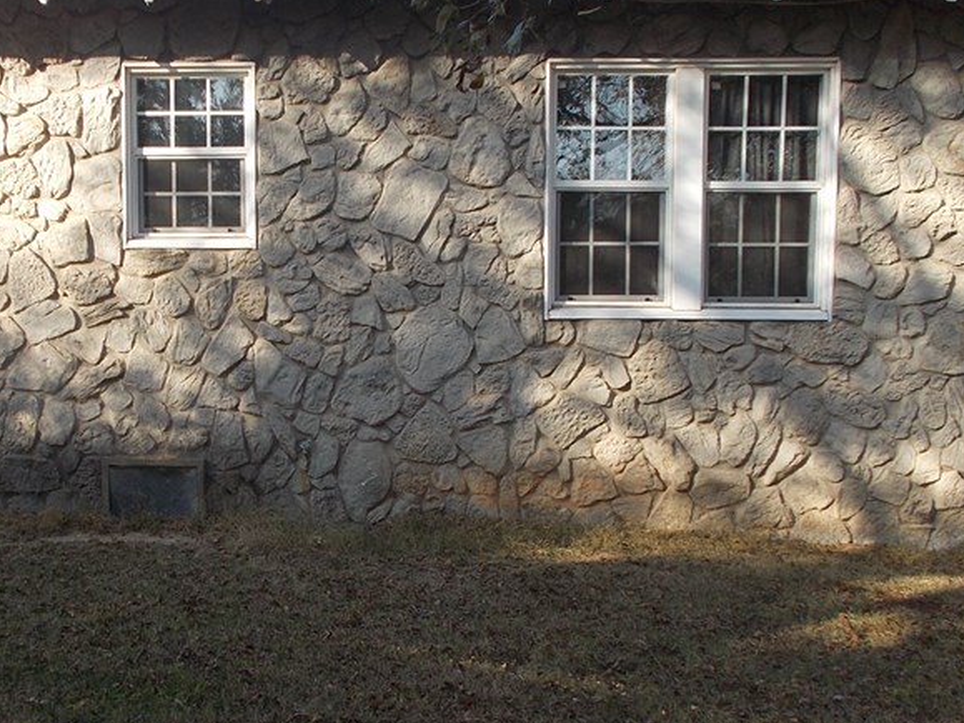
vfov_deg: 31.5
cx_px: 340
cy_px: 388
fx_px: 1281
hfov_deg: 40.8
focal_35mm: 46
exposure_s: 1/200
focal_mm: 4.6
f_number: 3.2
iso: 80
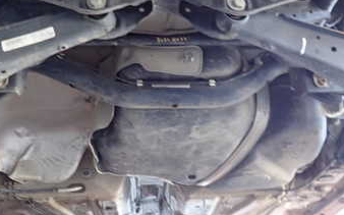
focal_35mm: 47
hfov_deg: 42.6
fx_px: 440
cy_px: 79
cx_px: 163
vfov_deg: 27.3
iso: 200
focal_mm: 4.5
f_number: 2
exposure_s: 1/30
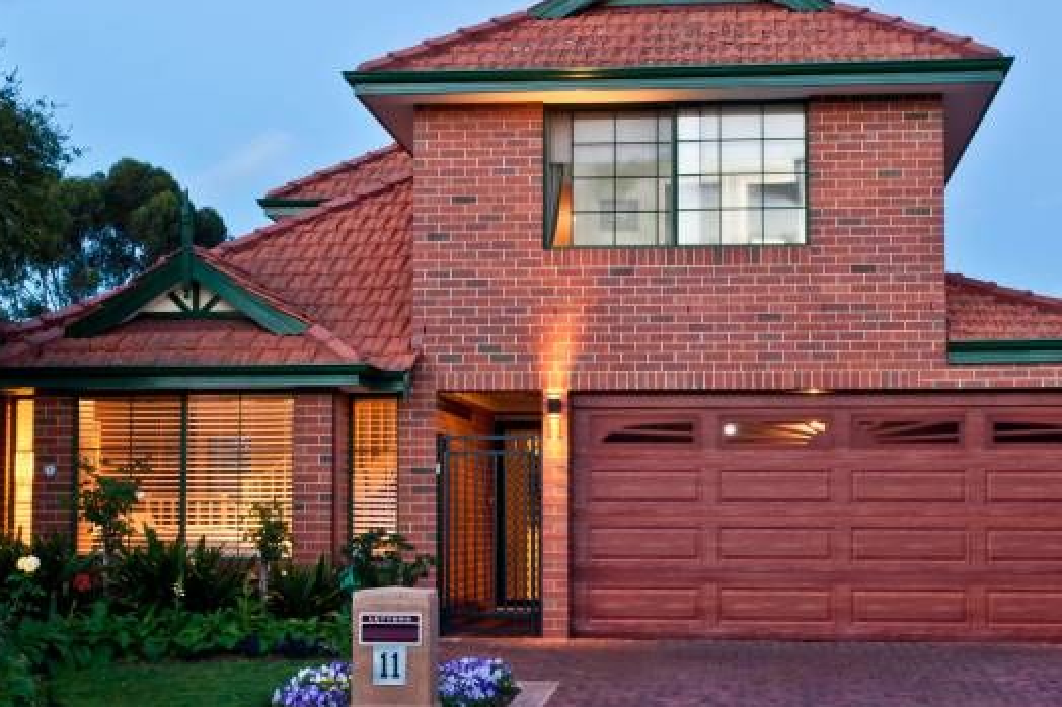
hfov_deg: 34.5
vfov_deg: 23.4
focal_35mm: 58
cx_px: 511
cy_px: 360
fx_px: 1710
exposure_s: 3
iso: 400
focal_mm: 38
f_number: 22
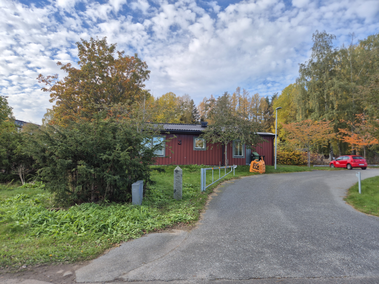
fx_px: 252
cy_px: 142
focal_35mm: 23
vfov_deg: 58.9
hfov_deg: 73.9
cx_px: 190
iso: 25
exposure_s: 1/828
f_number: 1.8
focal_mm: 5.4
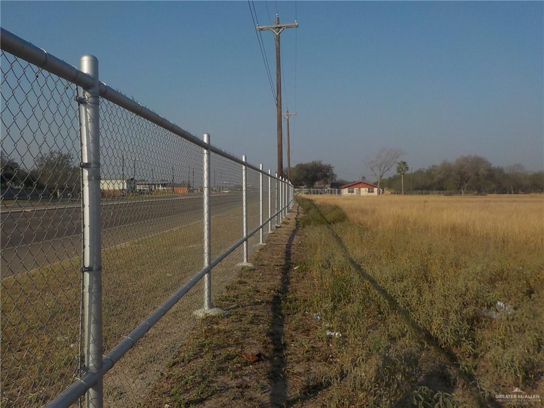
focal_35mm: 30
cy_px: 204
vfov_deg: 46.8
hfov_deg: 60.0
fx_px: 471
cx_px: 272
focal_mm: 4.1
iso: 125
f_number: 3.3
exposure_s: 1/2000
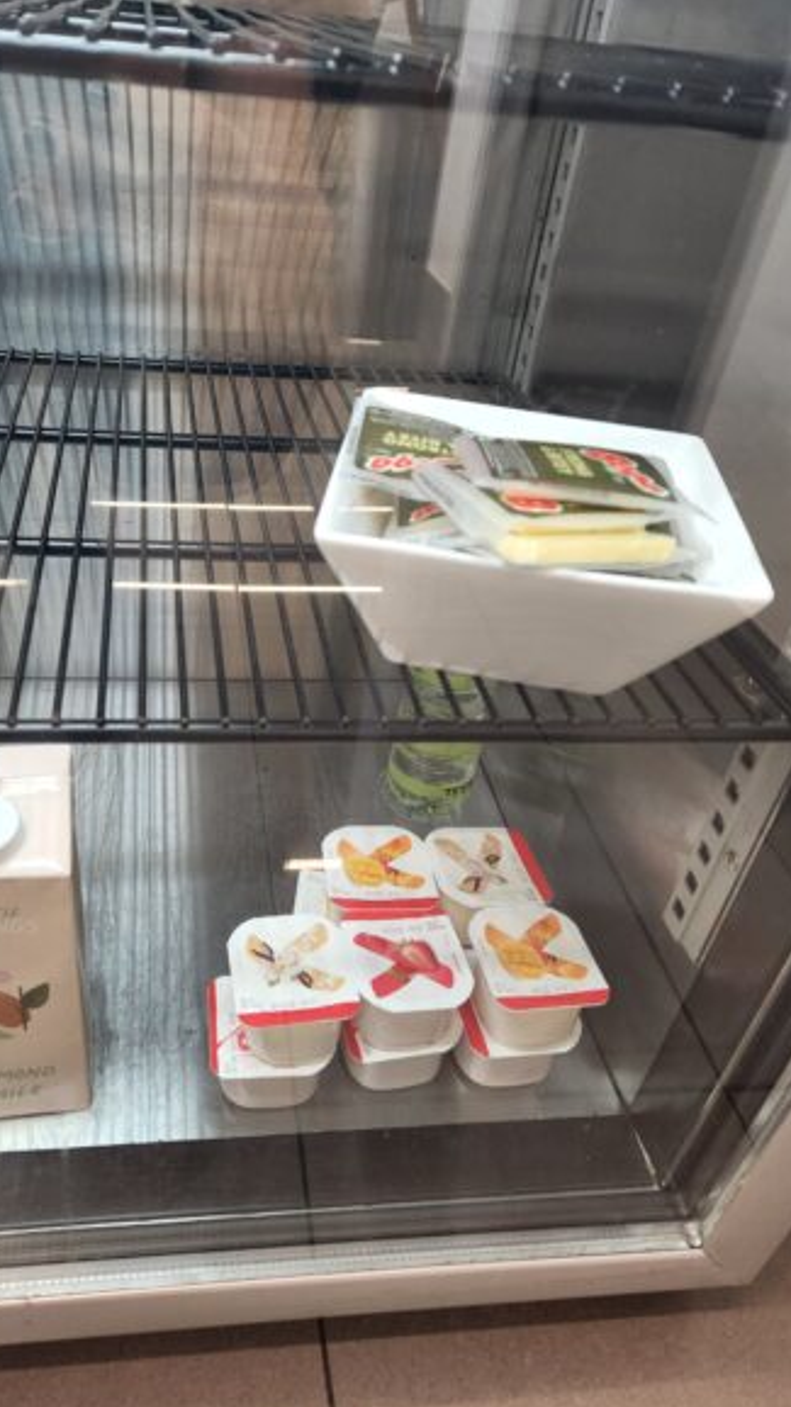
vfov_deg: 71.9
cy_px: 725
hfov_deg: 44.0
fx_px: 970
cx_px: 297
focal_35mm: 26
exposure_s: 1/100
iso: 250
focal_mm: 5.4
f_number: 1.8
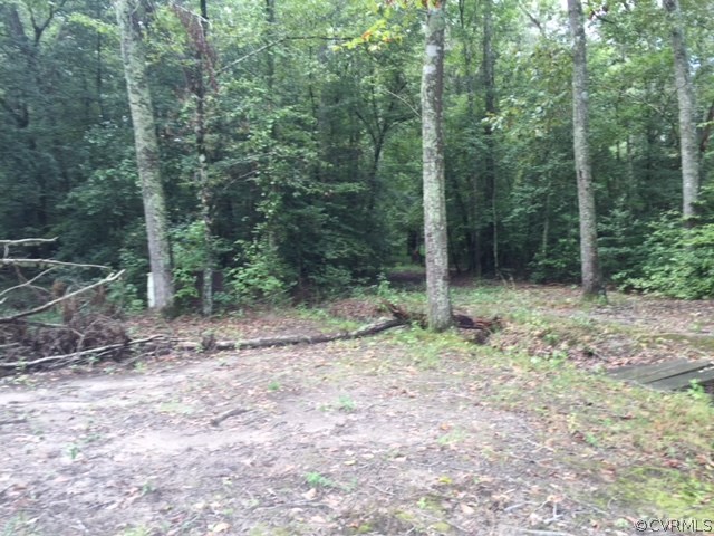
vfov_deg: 48.2
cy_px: 268
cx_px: 357
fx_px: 598
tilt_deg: -2.2
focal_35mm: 29
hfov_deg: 61.7
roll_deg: +0.0
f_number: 2.2
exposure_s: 1/120
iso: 50
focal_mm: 4.15
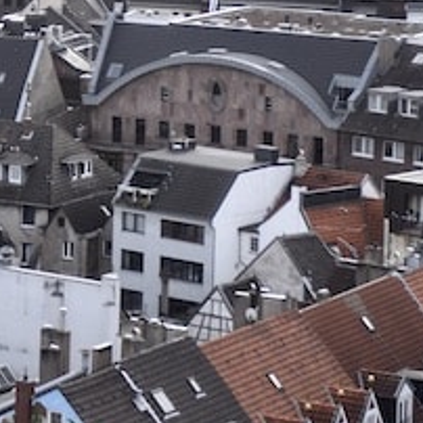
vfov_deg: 7.8
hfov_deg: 7.6
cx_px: -287
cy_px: -14
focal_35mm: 224
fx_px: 3097
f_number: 2.8
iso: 64
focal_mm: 52
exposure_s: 1/250
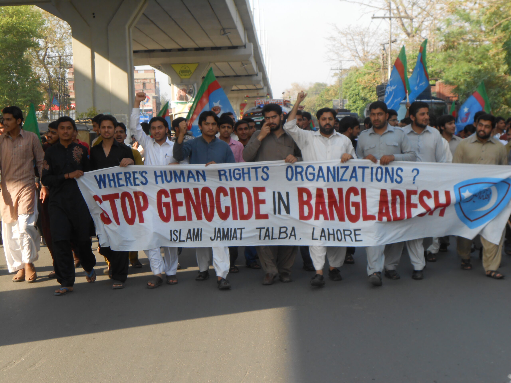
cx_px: 256
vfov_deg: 23.3
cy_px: 192
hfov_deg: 30.7
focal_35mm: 63
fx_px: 930
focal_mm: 11.3
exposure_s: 1/125
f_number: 5.6
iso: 80
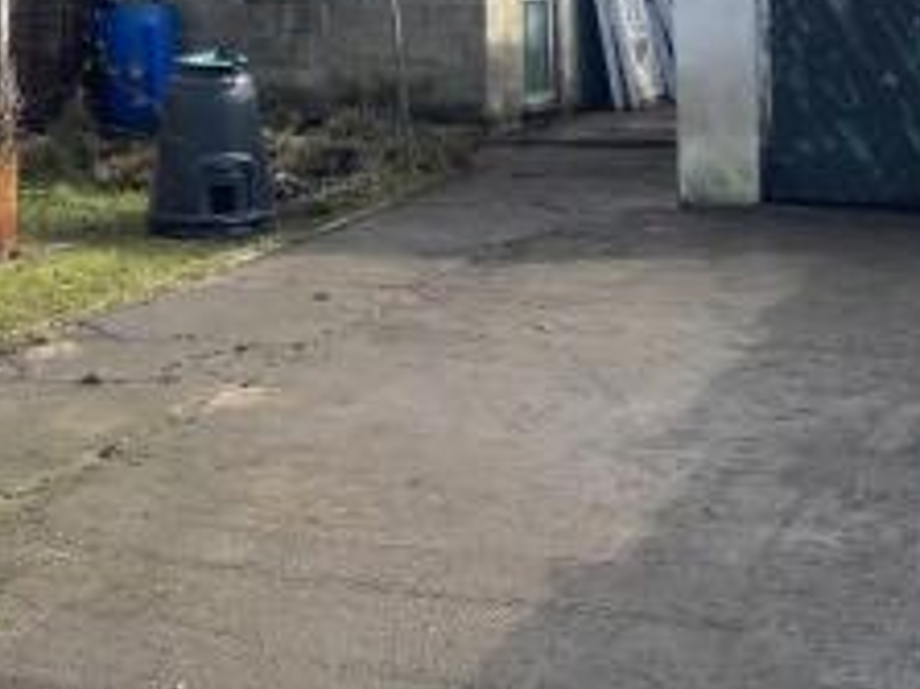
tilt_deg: +0.0
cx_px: 394
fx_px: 1806
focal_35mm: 68
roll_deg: +1.0
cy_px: -52
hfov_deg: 28.5
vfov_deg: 20.7
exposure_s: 1/2315
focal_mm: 4.25
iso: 32
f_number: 1.8
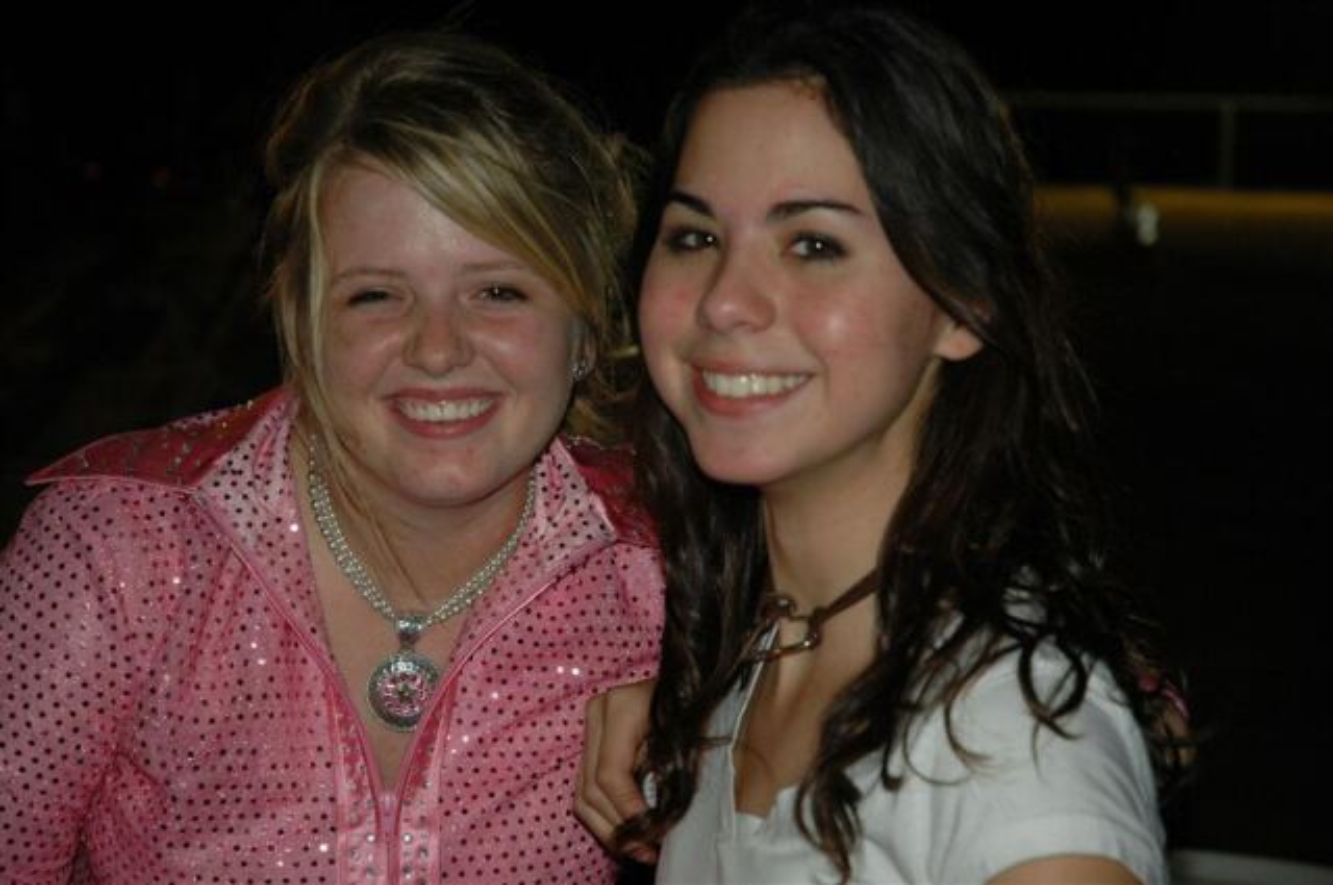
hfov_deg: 21.9
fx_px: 3439
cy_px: 442
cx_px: 666
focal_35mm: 93
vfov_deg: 14.7
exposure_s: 1/60
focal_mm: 62
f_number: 4.5
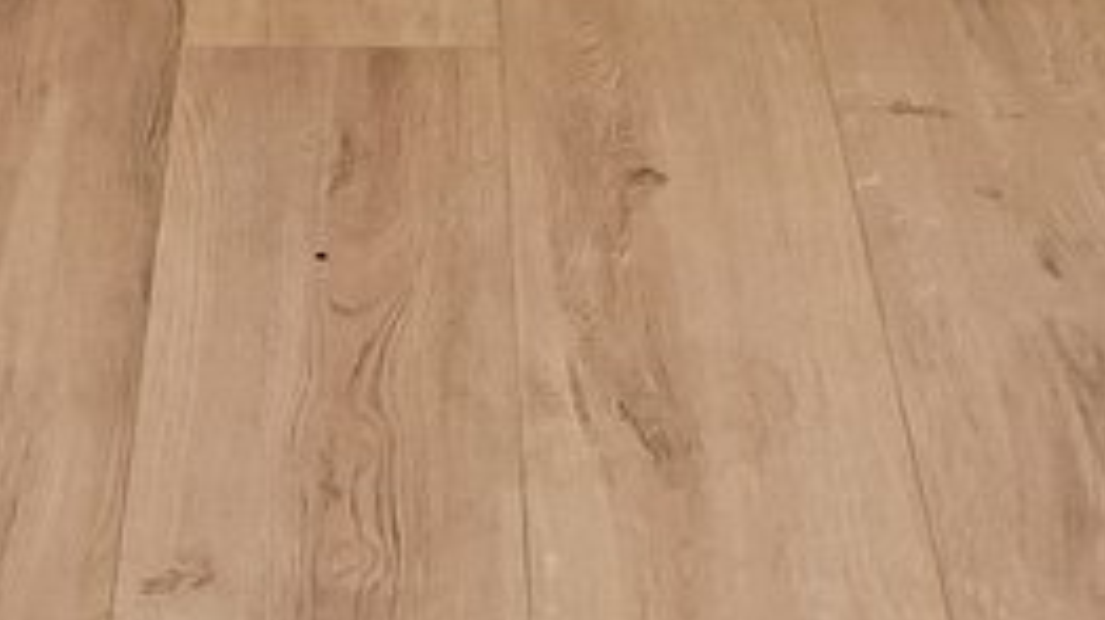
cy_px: -1757
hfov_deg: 16.4
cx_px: 468
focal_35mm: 131
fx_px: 3836
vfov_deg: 7.2
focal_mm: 16
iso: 1600
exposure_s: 1/50
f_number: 8
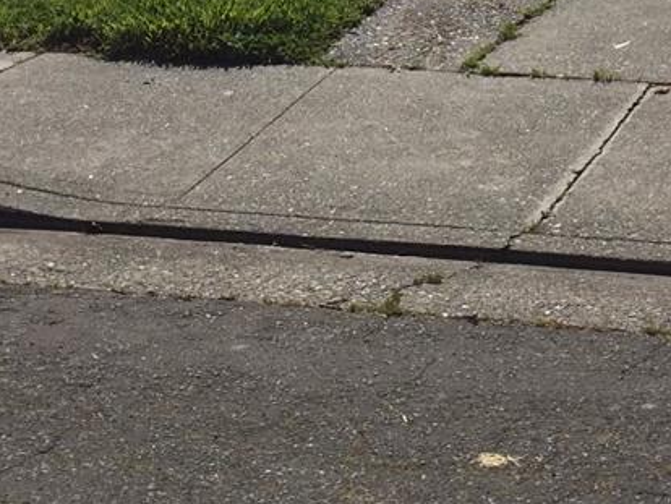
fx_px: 2037
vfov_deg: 13.4
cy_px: -216
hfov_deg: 18.4
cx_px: 592
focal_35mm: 105
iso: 32
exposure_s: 1/4405
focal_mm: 4.15
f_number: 2.2
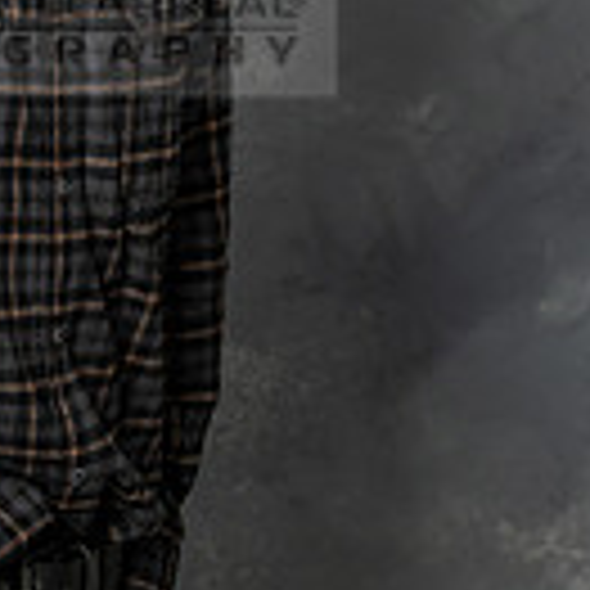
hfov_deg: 7.0
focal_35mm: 250
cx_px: -87
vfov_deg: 7.0
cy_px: -9
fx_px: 4821
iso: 200
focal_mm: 57
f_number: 4
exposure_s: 1/200
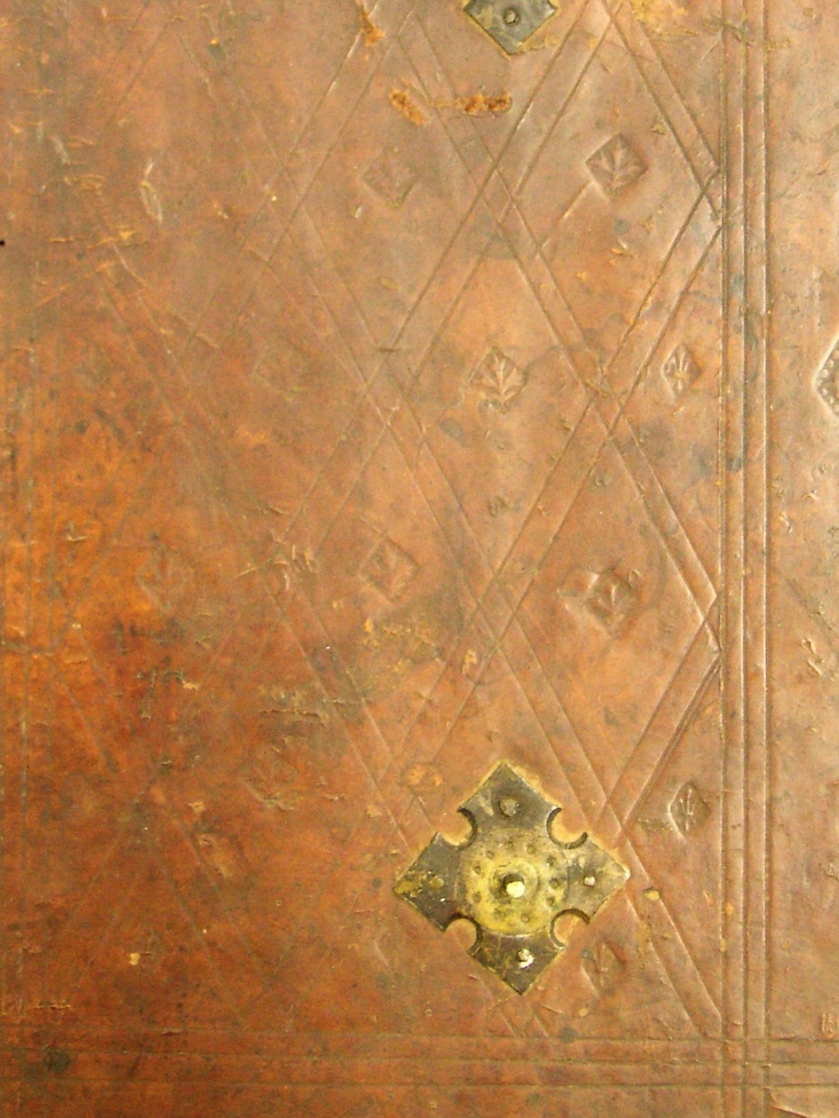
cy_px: 407
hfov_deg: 21.6
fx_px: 2197
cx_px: 414
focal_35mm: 68
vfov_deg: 28.4
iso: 100
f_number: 2.8
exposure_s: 1/15
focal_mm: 6.1
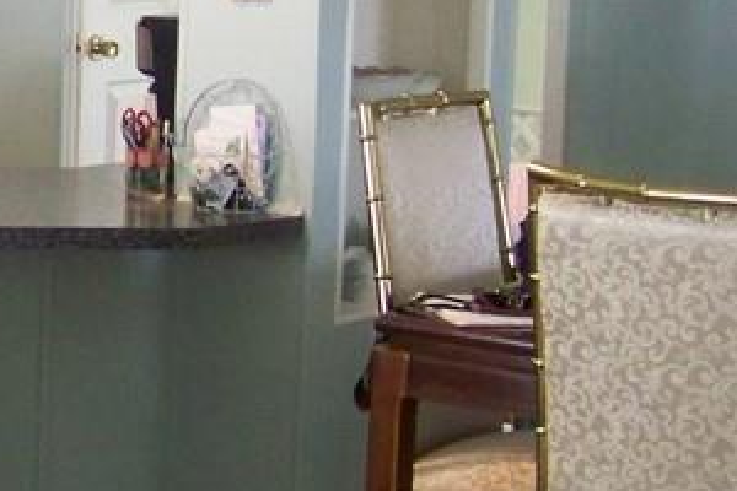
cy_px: 187
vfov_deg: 10.7
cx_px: -275
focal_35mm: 128
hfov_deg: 15.1
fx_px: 2620
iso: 320
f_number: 2.8
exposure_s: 1/30
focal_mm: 5.85
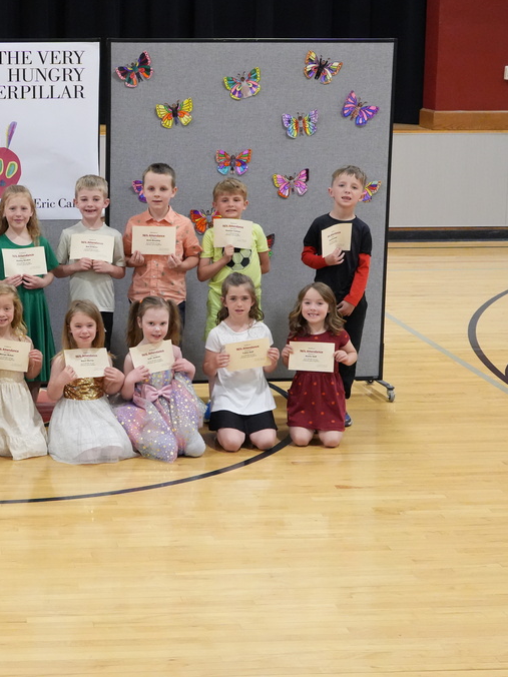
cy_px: 336
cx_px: 28
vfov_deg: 23.6
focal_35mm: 83
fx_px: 1624
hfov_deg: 17.5
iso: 5000
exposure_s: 1/400
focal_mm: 38
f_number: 3.5
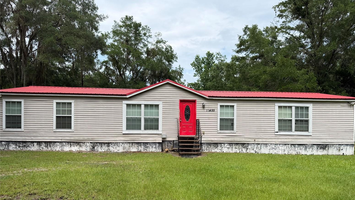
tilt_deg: -0.1
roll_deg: -0.8
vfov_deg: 42.4
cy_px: 131
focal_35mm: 27
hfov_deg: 69.8
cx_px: 183
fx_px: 254
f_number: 1.78
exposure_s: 1/2445
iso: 80
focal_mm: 6.76
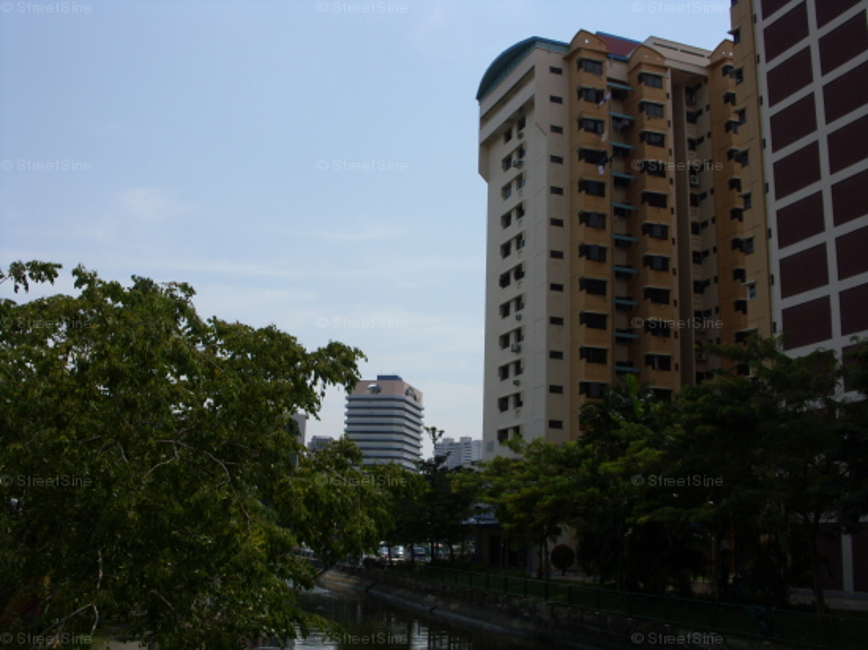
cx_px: 434
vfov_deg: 37.7
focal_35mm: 38
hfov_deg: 49.0
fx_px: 952
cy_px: 325
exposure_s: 1/840
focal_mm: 6.3
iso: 50
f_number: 4.9
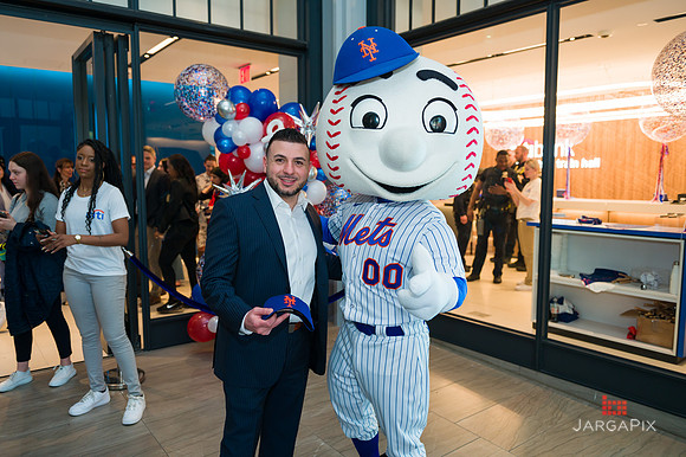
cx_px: 343
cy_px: 228
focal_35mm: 27
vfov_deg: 47.9
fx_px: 514
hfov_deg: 67.4
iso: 400
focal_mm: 27
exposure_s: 1/200
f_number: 4
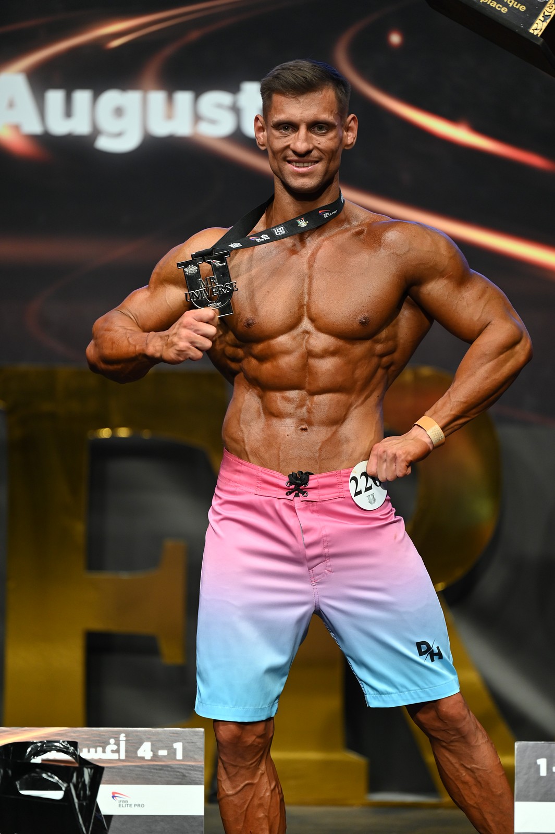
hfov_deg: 6.9
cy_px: 417
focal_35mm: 200
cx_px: 278
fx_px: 4630
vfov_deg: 10.3
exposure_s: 1/400
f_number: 2.8
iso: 800
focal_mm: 200
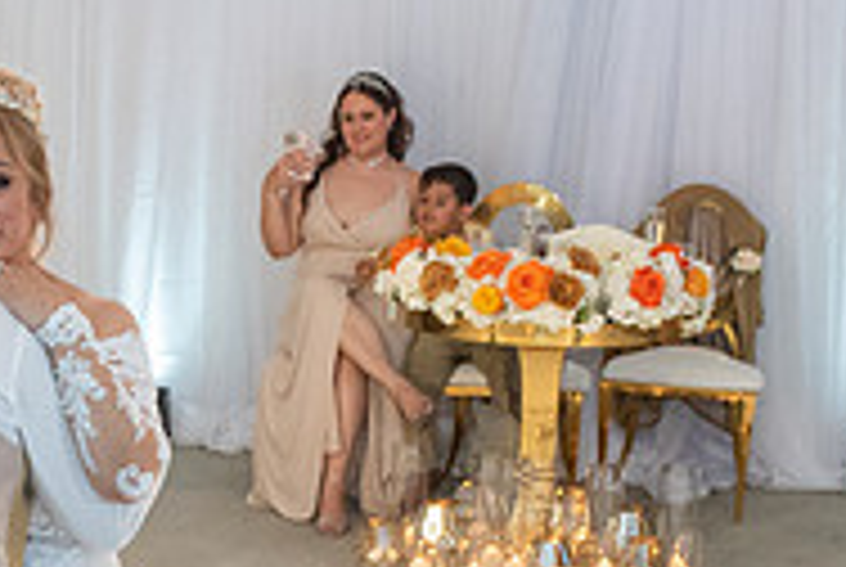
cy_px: 428
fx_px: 2777
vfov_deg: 11.6
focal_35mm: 118
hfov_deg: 17.2
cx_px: 209
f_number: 4.5
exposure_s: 1/160
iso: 1000
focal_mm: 24
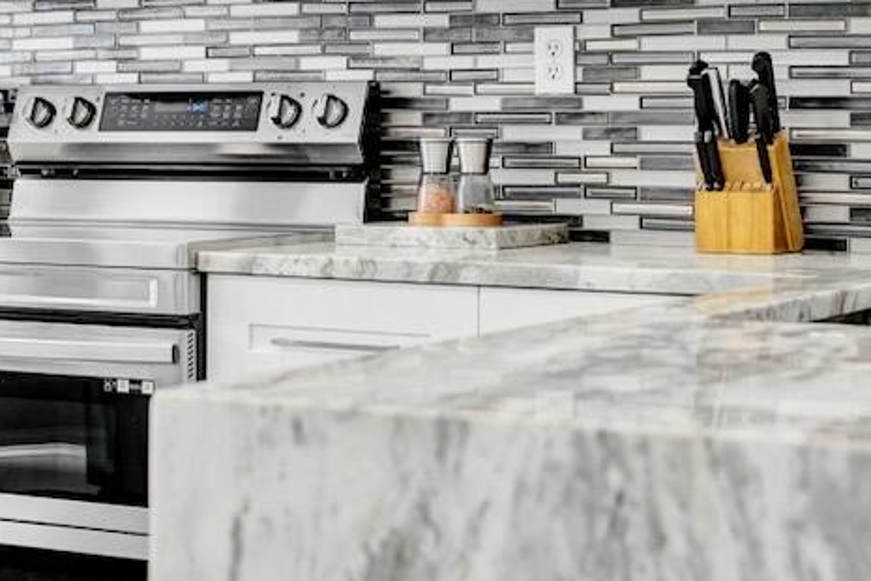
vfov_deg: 15.4
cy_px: 101
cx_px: 247
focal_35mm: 88
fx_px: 2129
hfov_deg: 23.0
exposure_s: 1/500
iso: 800
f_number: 2.8
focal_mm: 32
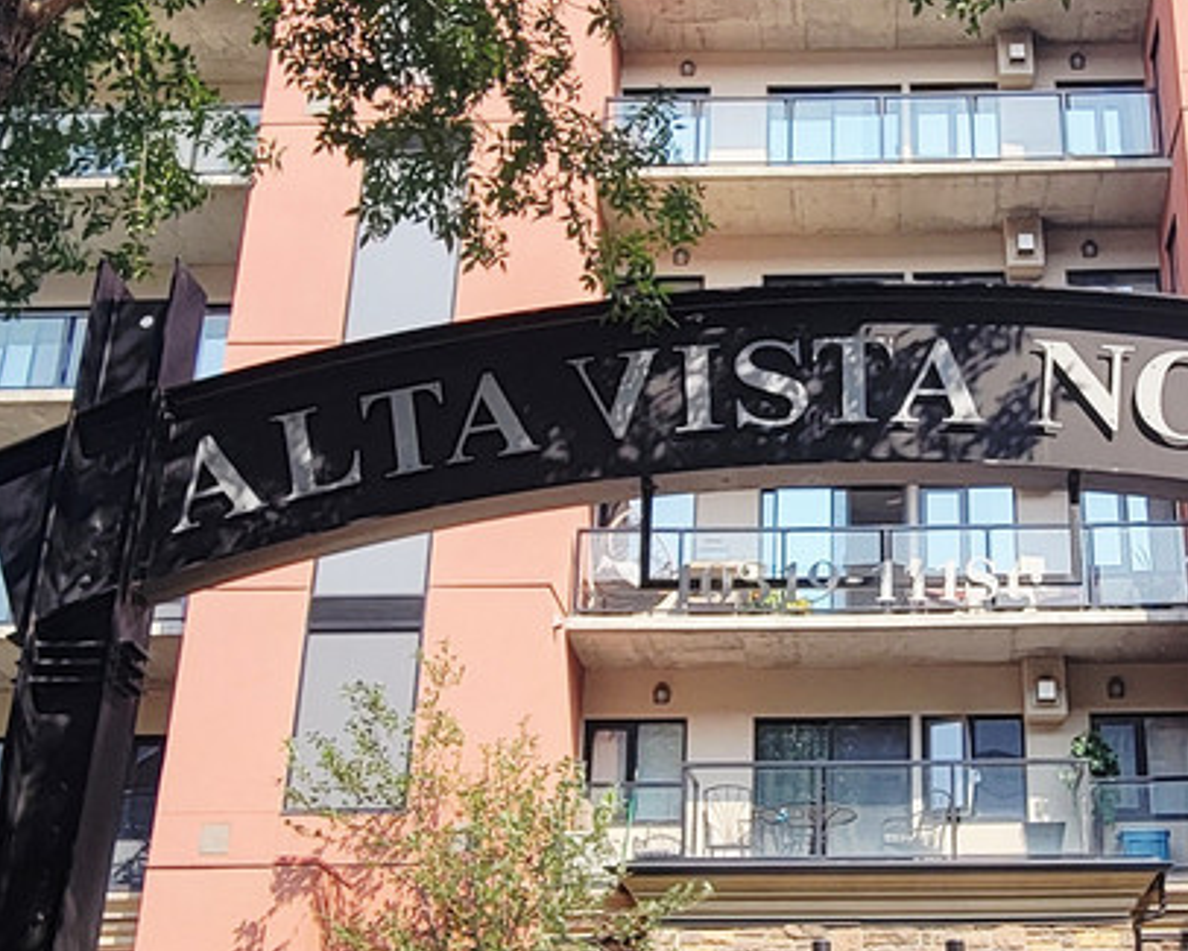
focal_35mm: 48
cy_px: 471
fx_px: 1688
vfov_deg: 31.5
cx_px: 860
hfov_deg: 38.0
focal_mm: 2.2
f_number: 2.2
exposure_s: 1/730
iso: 50
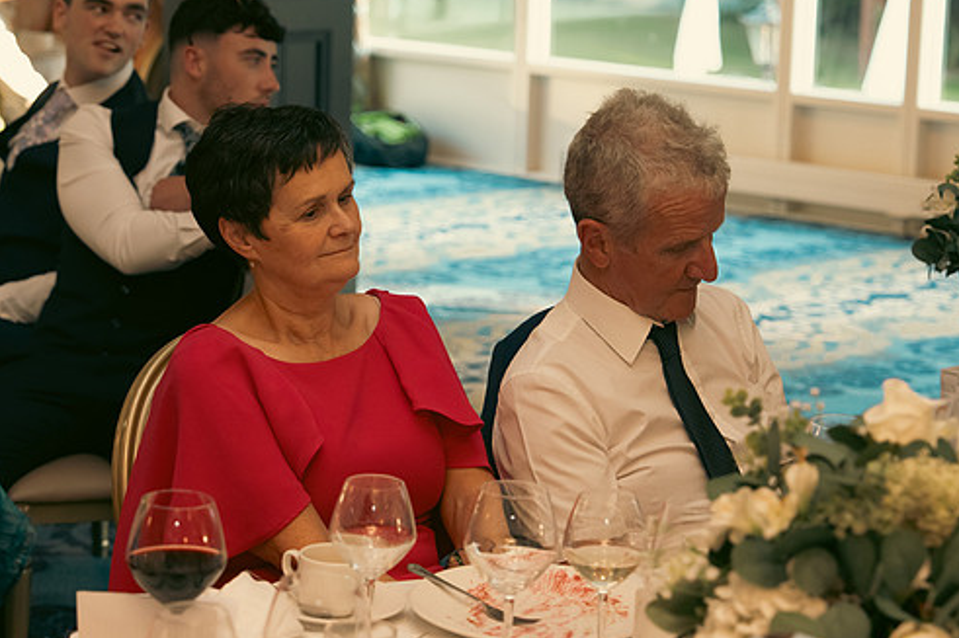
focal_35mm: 104
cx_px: 502
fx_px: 2769
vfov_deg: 13.2
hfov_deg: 19.6
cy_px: 348
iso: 1600
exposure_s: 1/160
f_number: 3.5
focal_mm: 59
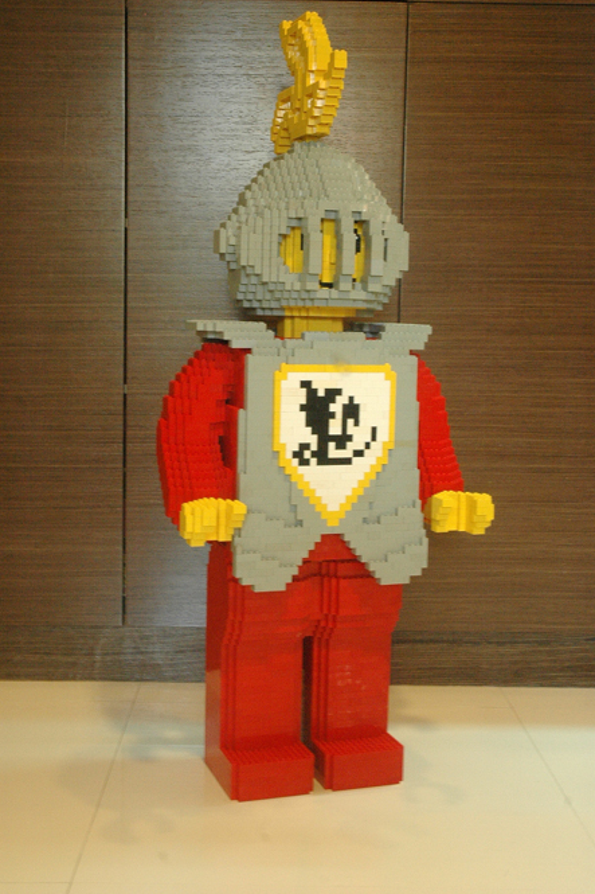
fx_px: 1178
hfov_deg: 28.3
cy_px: 449
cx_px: 295
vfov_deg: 41.5
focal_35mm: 48
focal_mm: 31
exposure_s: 1/8
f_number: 8
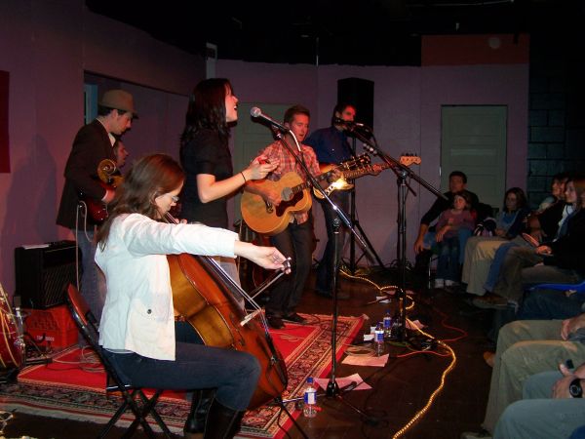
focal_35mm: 38
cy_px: 220
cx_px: 292
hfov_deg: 49.0
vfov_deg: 37.7
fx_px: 642
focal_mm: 6.3
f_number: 2.8
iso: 160
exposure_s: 1/60
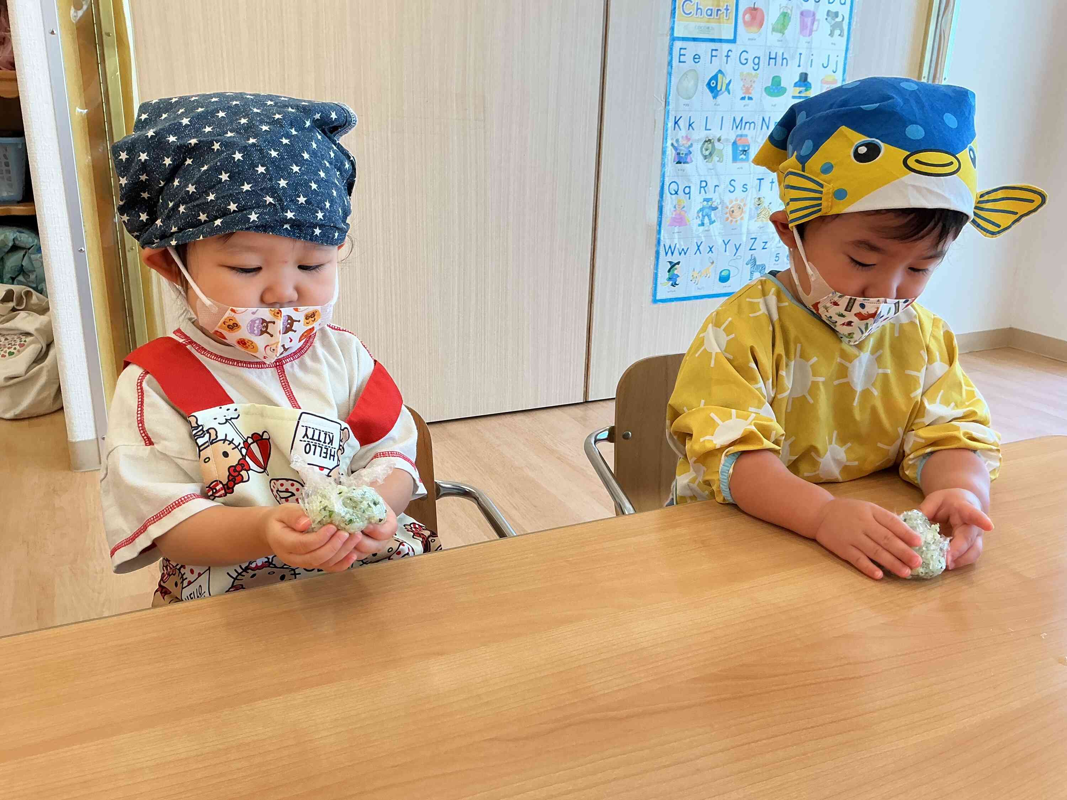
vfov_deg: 48.2
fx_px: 894
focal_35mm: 29
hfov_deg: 61.7
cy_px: 400
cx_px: 534
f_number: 1.8
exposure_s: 1/120
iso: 25
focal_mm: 3
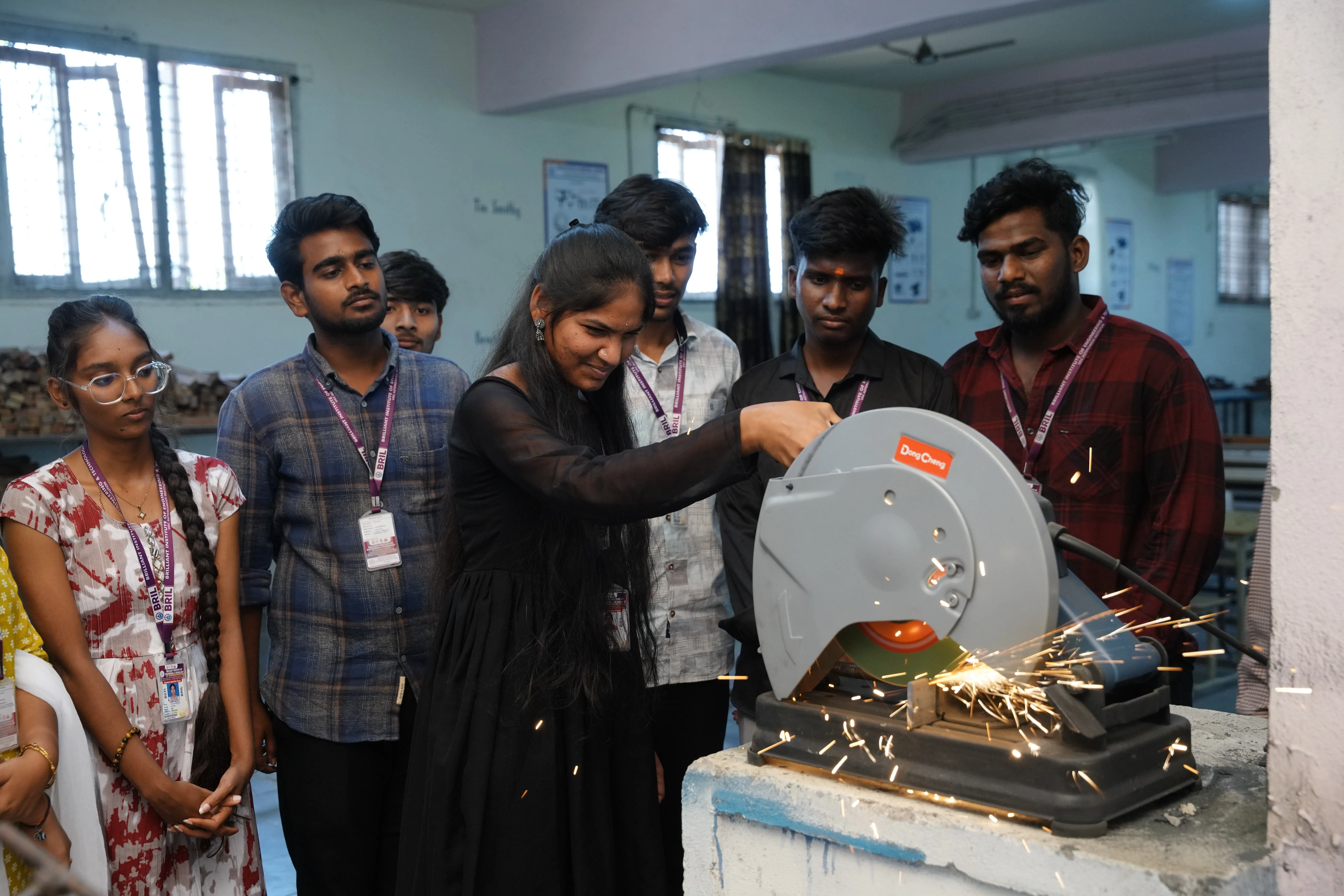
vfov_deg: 32.0
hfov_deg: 46.6
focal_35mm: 42
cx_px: 672
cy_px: 448
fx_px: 1561
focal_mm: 41.8
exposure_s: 1/125
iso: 2000
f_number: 4
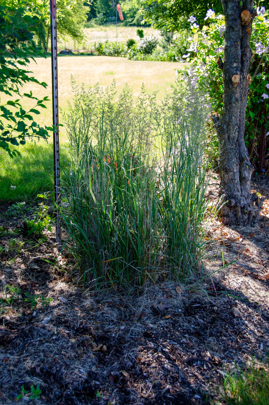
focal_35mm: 48
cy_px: 202
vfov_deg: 41.2
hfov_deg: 28.0
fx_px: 540
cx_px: 134
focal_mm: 32
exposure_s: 1/125
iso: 250
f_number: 5.6
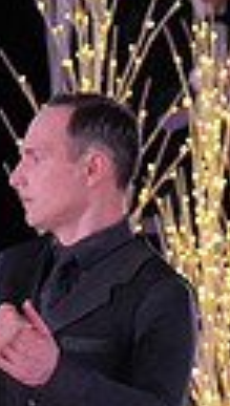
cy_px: 544
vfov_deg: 3.4
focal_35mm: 636
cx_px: -165
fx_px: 6864
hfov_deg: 1.9
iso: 1250
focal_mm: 90
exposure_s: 1/400
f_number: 4
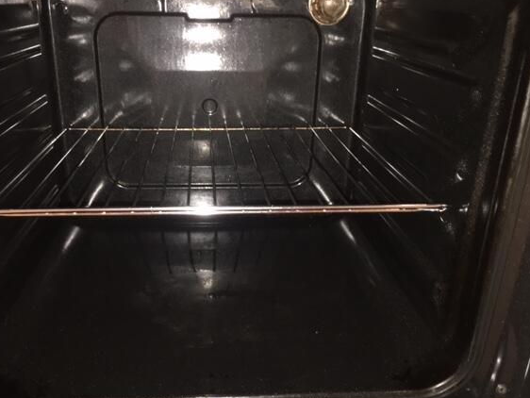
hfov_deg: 55.2
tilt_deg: -22.1
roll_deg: -0.8
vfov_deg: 43.0
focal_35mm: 33
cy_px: 206
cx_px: 234
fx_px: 505
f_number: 2.2
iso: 100
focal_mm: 4.15
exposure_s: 1/17
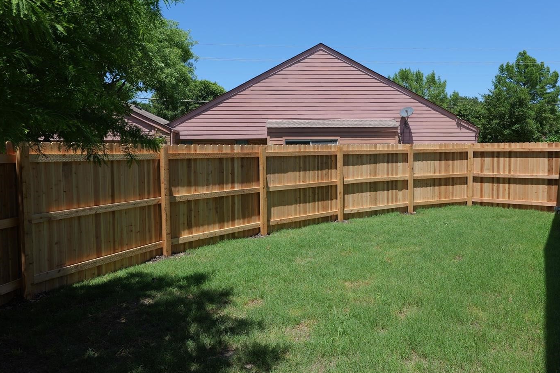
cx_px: 305
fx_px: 420
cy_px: 176
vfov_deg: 47.9
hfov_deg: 67.3
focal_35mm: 27
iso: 100
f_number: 8
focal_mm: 18
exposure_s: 1/160
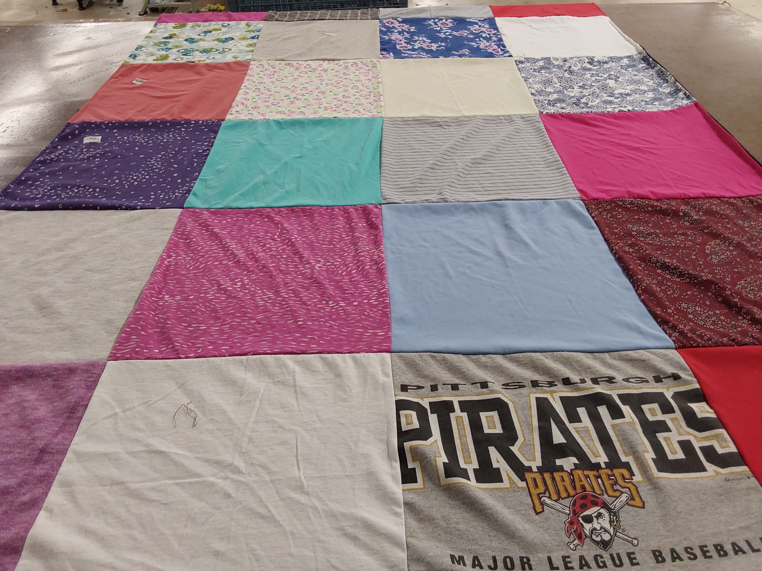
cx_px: 381
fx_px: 616
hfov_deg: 63.4
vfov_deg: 49.7
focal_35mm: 28
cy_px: 286
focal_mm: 2.91
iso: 80
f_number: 1.9
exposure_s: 1/60
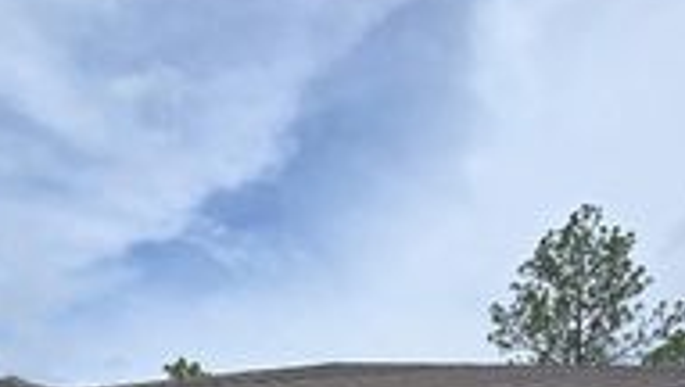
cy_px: 618
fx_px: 673
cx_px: 341
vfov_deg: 23.6
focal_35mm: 37
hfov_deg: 54.0
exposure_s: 1/2961
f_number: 2.2
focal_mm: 2.2
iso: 50
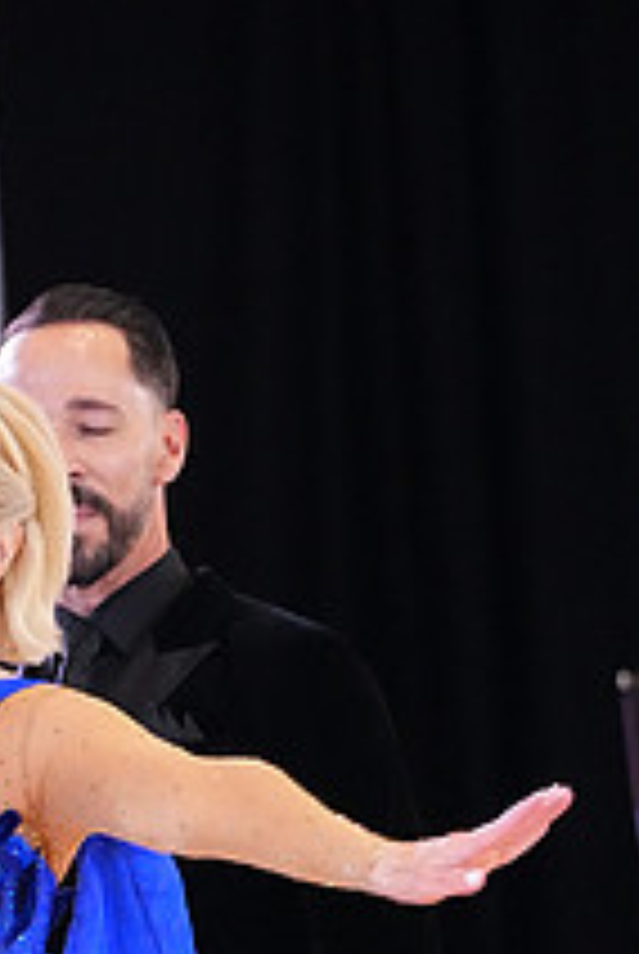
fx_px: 14489
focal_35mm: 546
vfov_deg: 3.8
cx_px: 97
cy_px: 1215
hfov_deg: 2.5
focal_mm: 200
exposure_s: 1/400
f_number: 5.6
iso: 12800
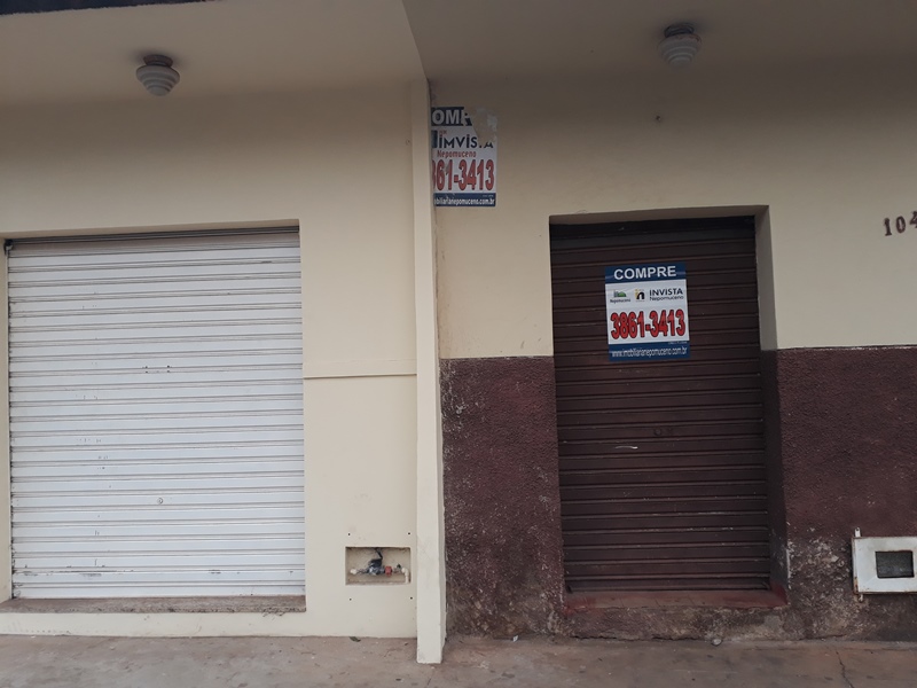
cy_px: 344
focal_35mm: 27
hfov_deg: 65.3
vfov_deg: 51.4
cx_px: 458
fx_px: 715
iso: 50
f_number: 1.9
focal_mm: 3.6
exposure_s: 1/120
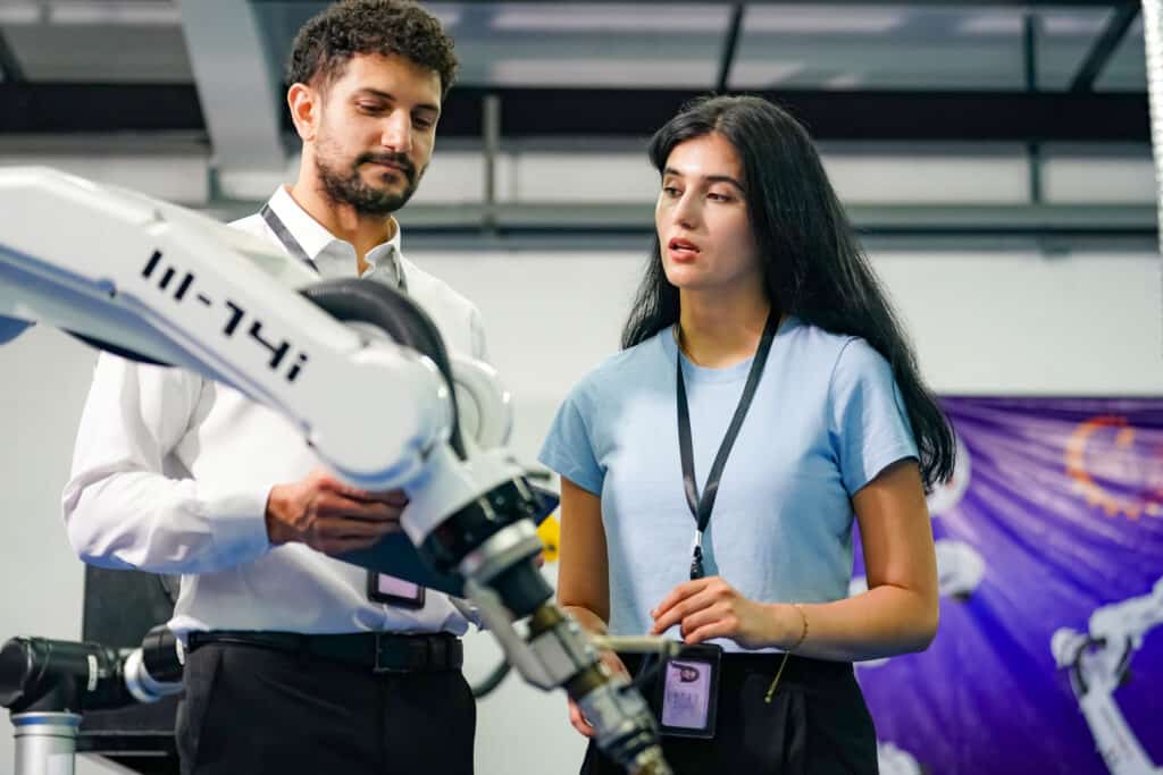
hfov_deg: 28.8
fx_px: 2262
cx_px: 582
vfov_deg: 19.5
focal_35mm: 70
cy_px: 388
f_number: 2.8
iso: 2000
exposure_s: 1/400
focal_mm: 70
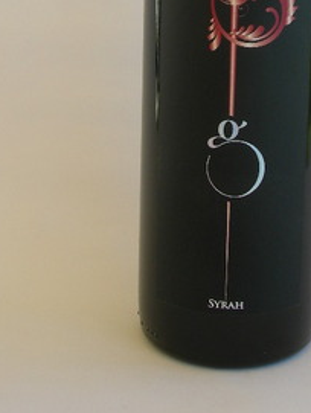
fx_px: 1004
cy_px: -30
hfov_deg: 17.5
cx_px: 216
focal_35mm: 84
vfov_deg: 22.1
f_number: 4.8
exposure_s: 1/95.1
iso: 50
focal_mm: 7.8
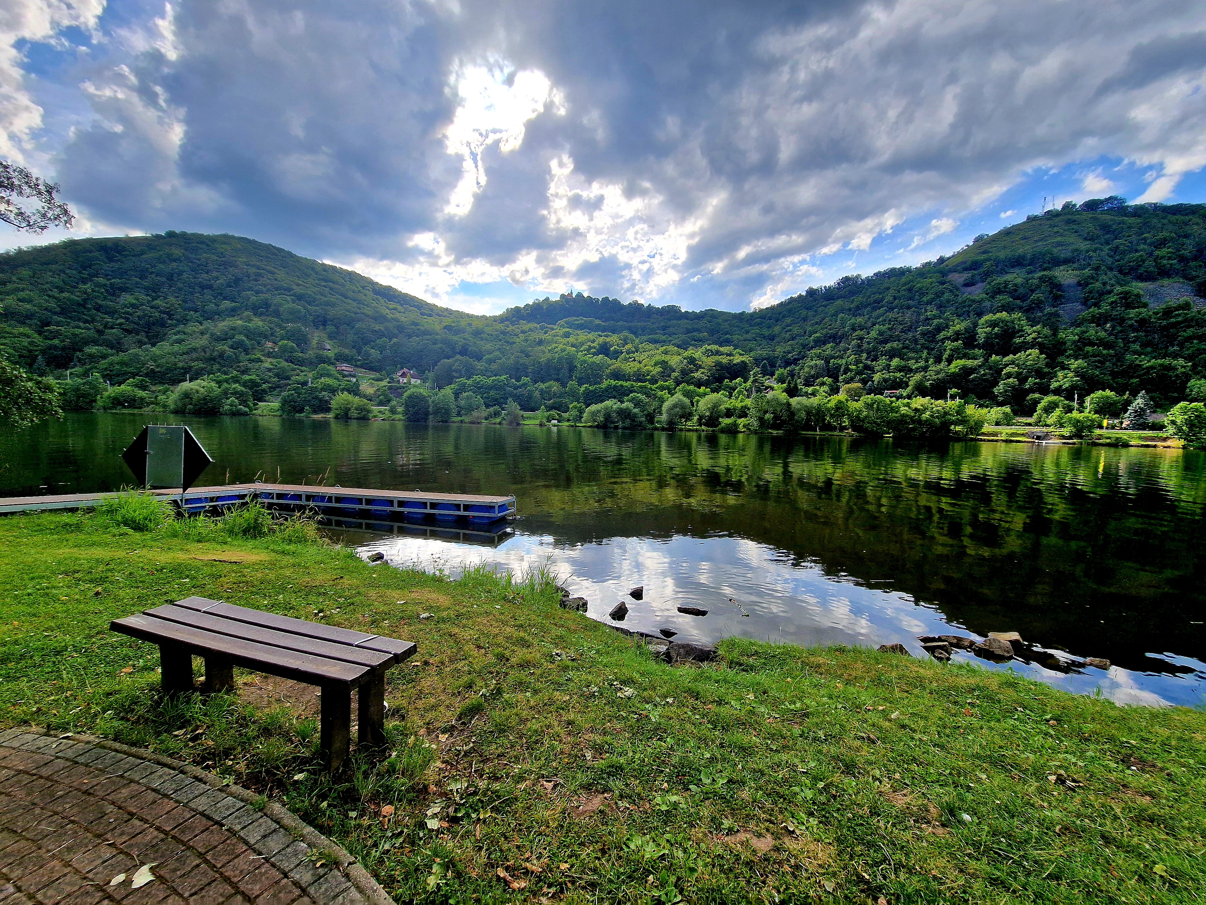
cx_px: 603
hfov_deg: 106.2
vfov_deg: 89.9
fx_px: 453
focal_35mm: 13
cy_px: 452
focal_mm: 2.2
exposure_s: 1/1250
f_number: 2.2
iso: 50
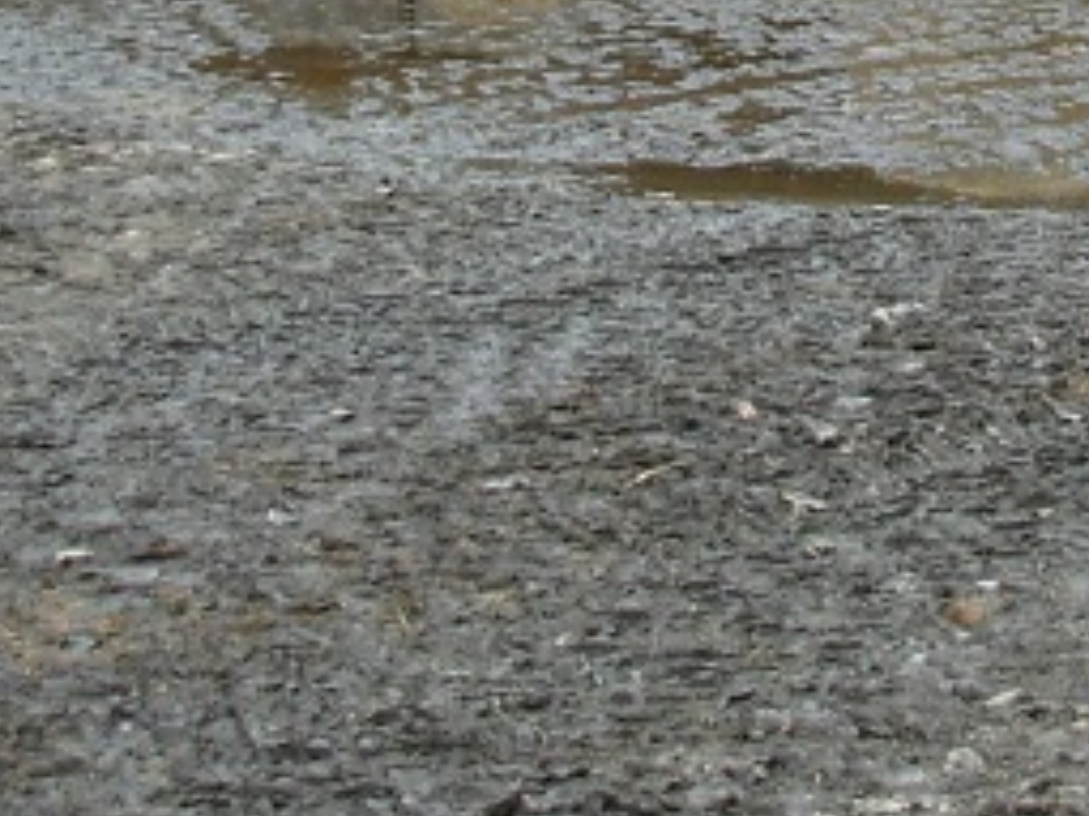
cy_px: -346
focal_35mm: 126
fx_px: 3962
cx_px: 903
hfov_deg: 15.5
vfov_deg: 11.4
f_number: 2.9
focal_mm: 6.3
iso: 50
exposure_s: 1/87.9
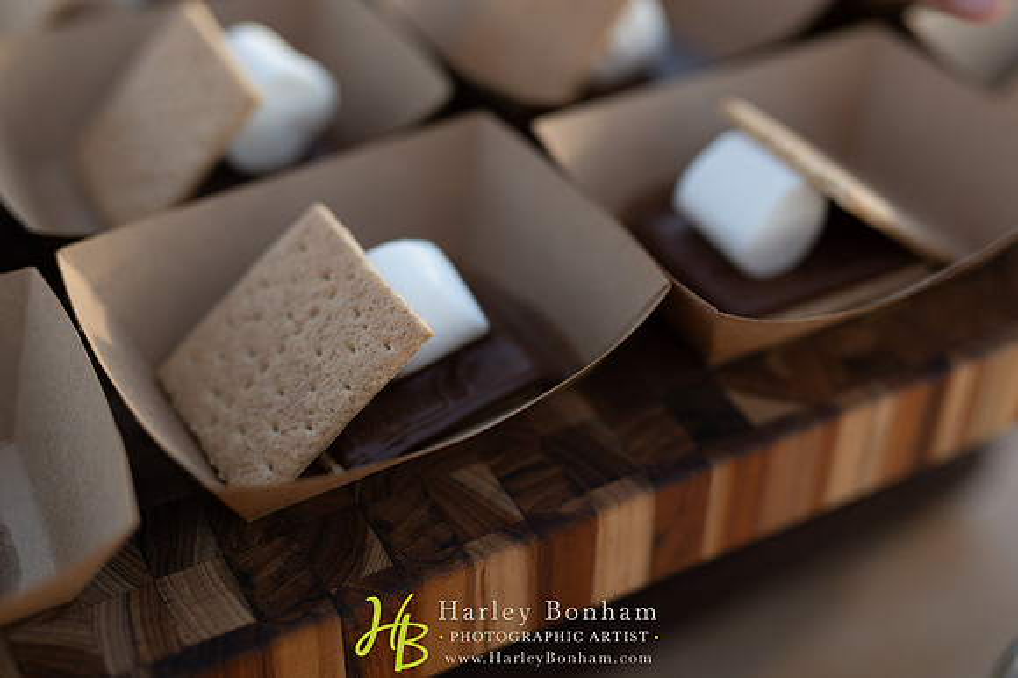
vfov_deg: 27.0
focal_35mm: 50
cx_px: 509
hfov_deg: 39.6
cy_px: 339
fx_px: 1413
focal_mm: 50
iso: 100
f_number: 2
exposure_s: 1/500
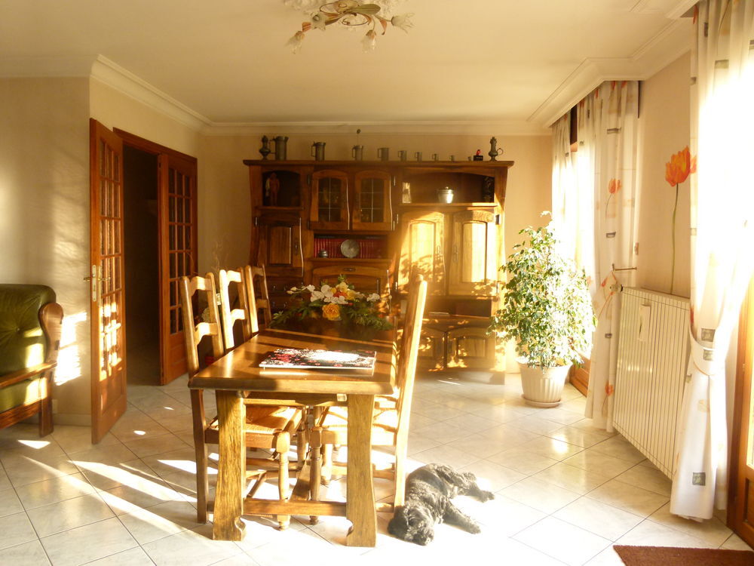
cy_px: 283
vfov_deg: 54.9
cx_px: 377
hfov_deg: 69.4
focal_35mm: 25
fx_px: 545
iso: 160
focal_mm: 4.5
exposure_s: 1/60
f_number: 2.8
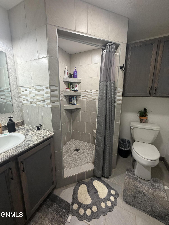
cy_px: 112
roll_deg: -0.9
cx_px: 84
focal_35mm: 14
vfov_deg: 102.1
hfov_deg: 85.7
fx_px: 91
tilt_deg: -11.2
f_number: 2.2
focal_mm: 2.22
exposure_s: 1/60
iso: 200
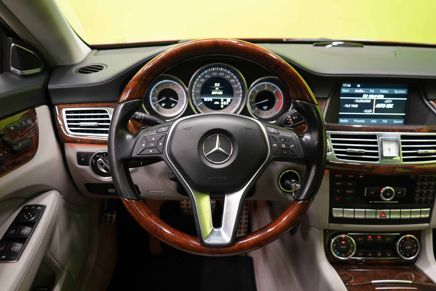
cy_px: 146
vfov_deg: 45.0
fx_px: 351
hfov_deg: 63.7
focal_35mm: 29
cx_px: 218
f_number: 5
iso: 1250
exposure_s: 1/25
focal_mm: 29
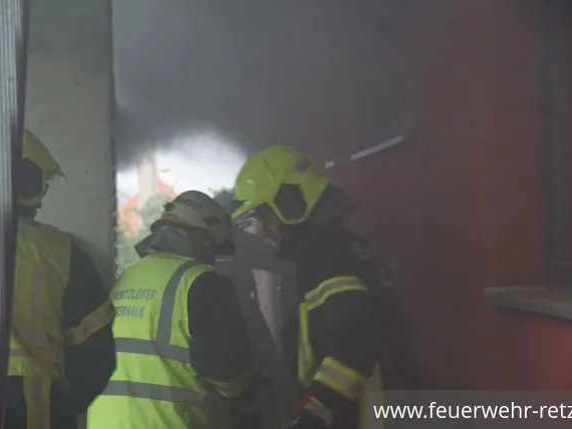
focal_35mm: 115
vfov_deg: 12.9
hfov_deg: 17.1
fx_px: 1901
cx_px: 282
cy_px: 216
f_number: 5.6
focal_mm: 70
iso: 1600
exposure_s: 1/60
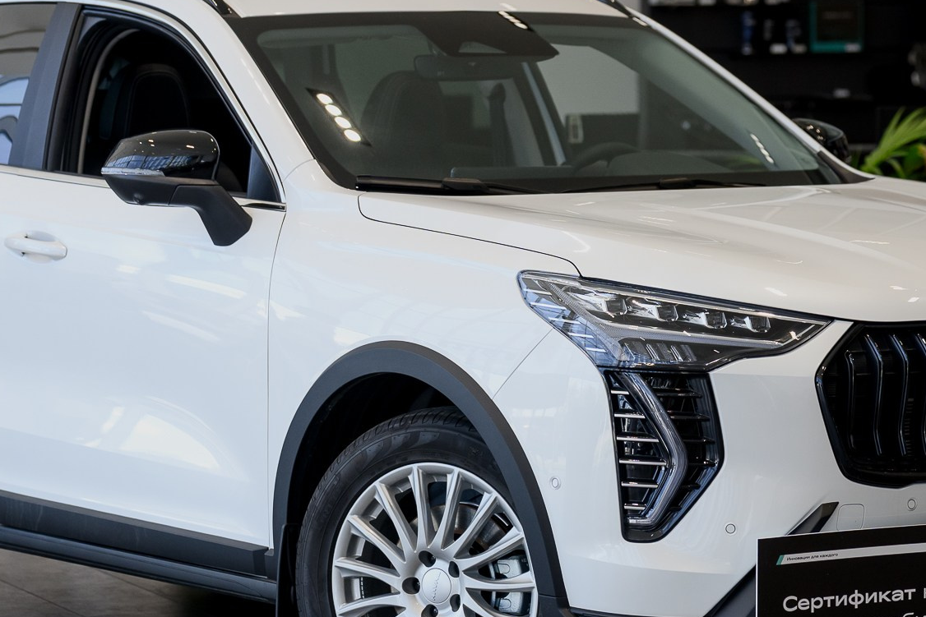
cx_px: 489
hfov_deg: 13.8
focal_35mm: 149
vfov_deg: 9.2
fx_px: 3833
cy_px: 395
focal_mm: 79
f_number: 3.5
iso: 800
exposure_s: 1/640
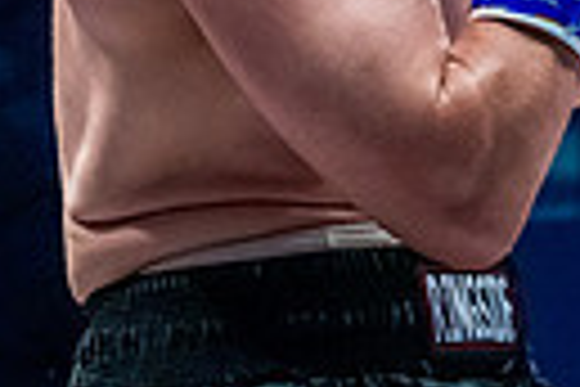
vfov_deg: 6.7
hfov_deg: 9.6
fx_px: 3254
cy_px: -101
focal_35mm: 202
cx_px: 1084
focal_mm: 45
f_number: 4
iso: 4000
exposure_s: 1/1000
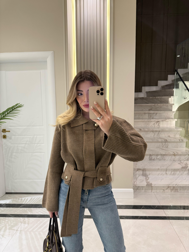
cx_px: 94
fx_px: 175
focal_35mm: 24
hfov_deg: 56.8
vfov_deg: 71.6
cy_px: 126
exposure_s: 1/50
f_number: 1.78
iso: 160
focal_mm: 6.76
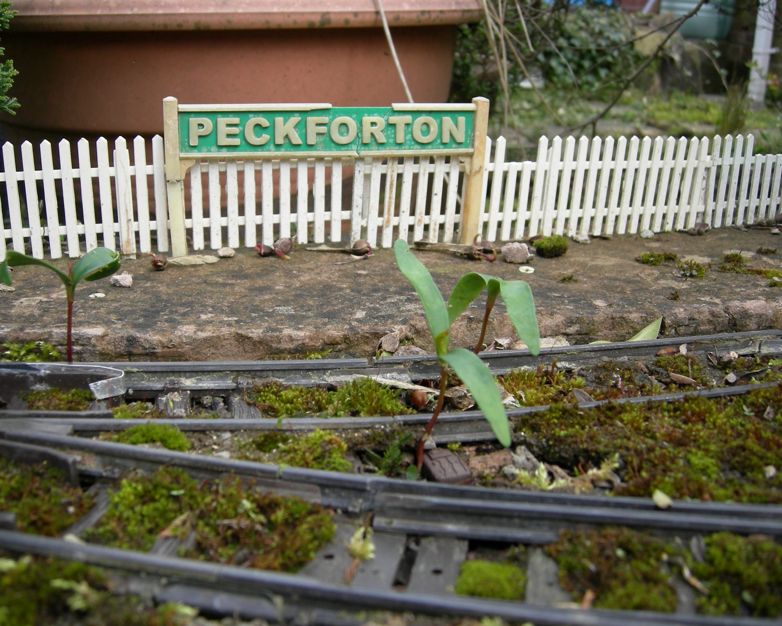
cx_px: 364
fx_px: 879
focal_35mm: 38
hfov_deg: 47.9
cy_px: 310
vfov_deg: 39.2
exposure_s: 1/170
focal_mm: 7.5
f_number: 2.7
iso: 64
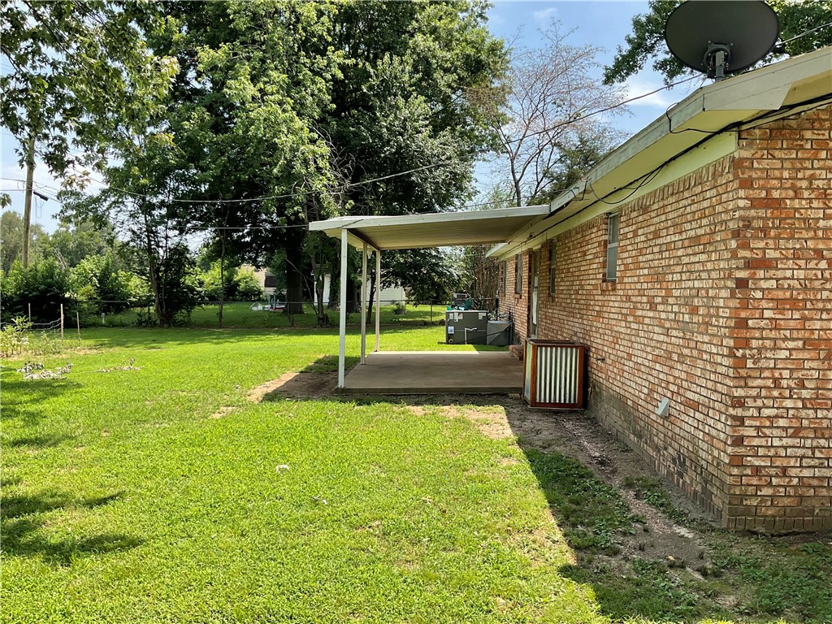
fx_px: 697
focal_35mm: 29
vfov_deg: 48.2
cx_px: 416
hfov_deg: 61.7
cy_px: 312
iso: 16
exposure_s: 1/700
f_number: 1.8
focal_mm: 3
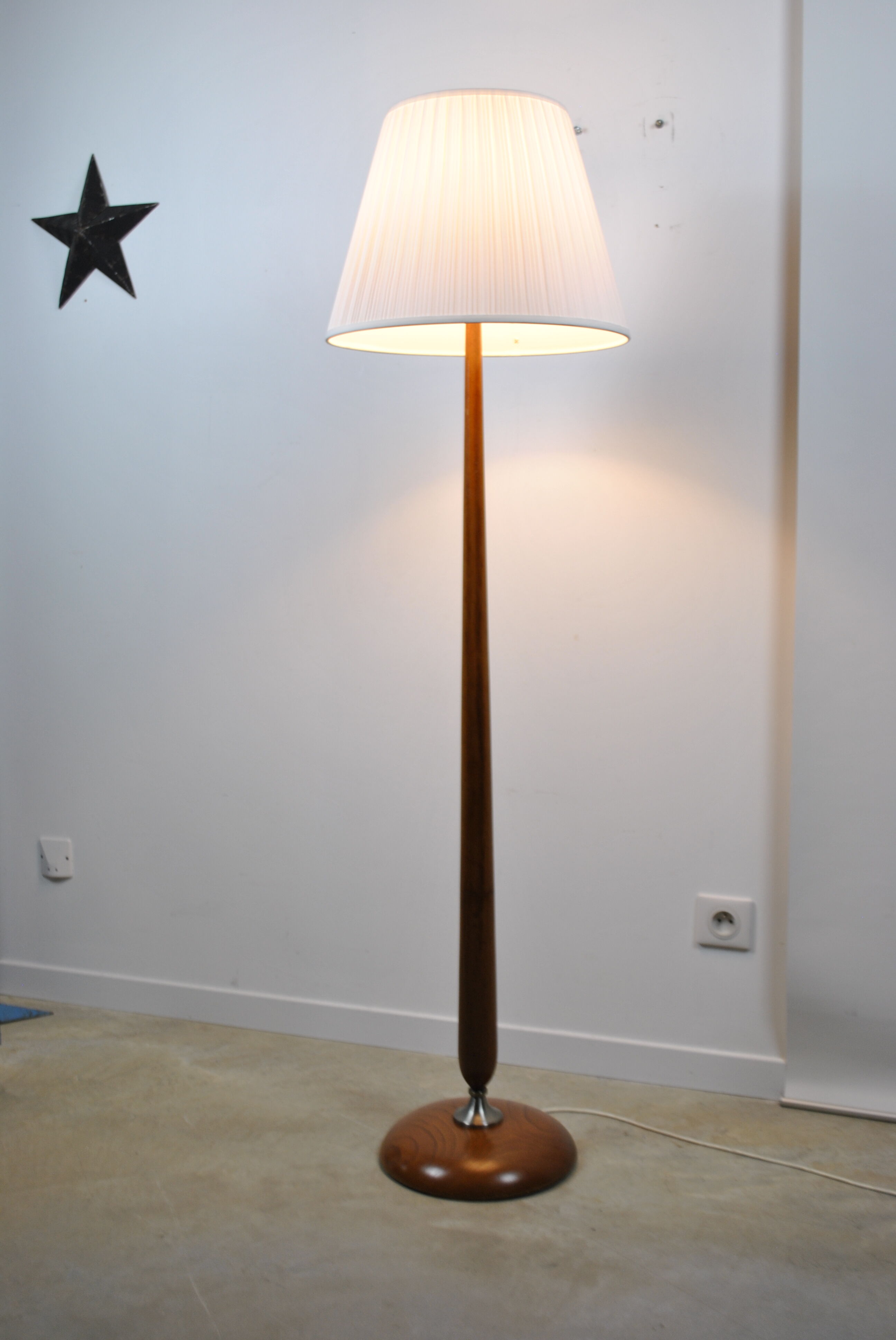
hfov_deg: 34.3
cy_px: 670
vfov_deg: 49.5
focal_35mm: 39
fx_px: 1452
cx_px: 448
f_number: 5
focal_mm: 26
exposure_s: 1/25
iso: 200
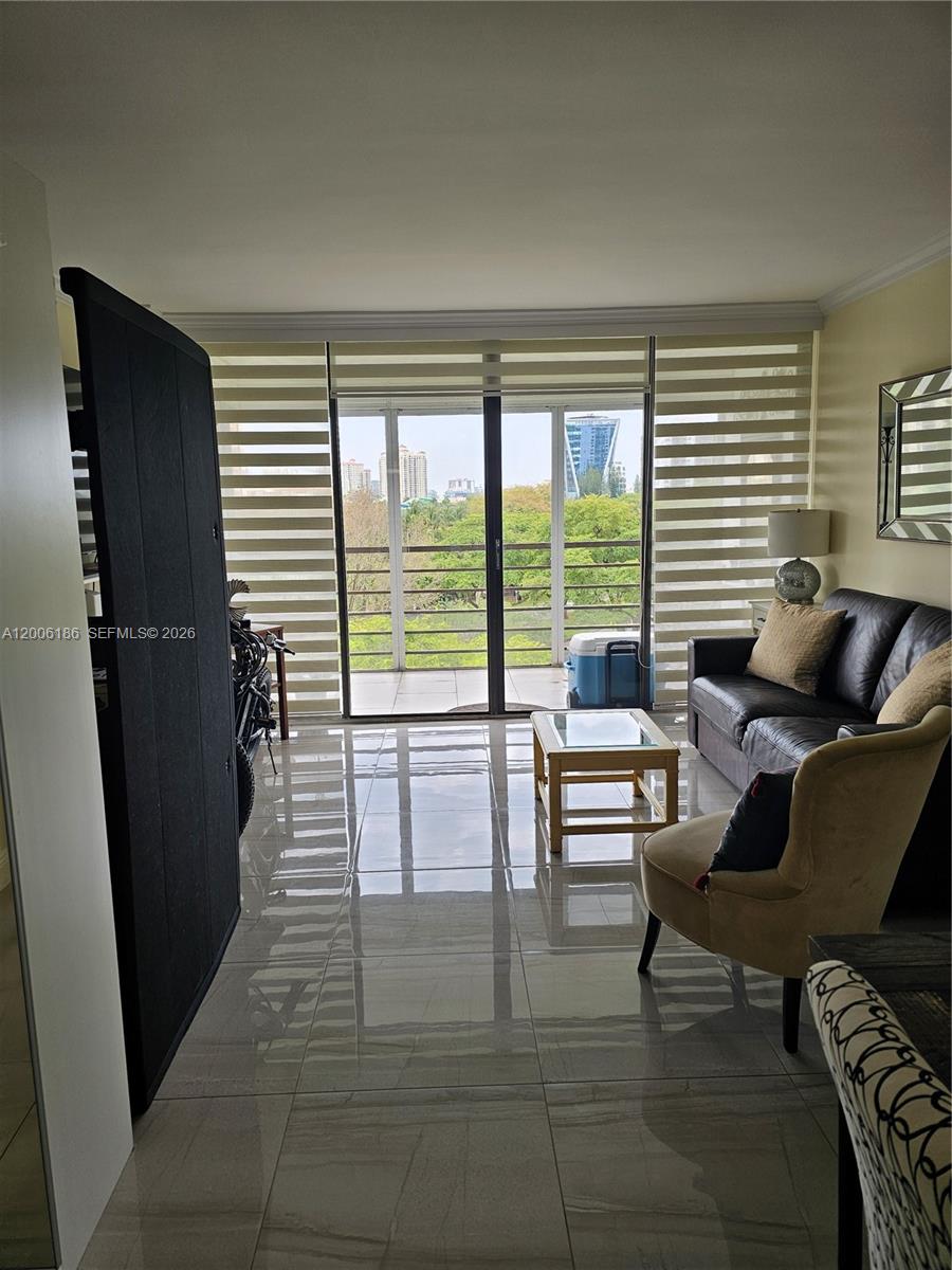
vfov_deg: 73.9
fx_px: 843
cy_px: 635
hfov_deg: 58.9
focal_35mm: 23
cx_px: 476
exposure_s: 1/207
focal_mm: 6.3
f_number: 1.7
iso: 25
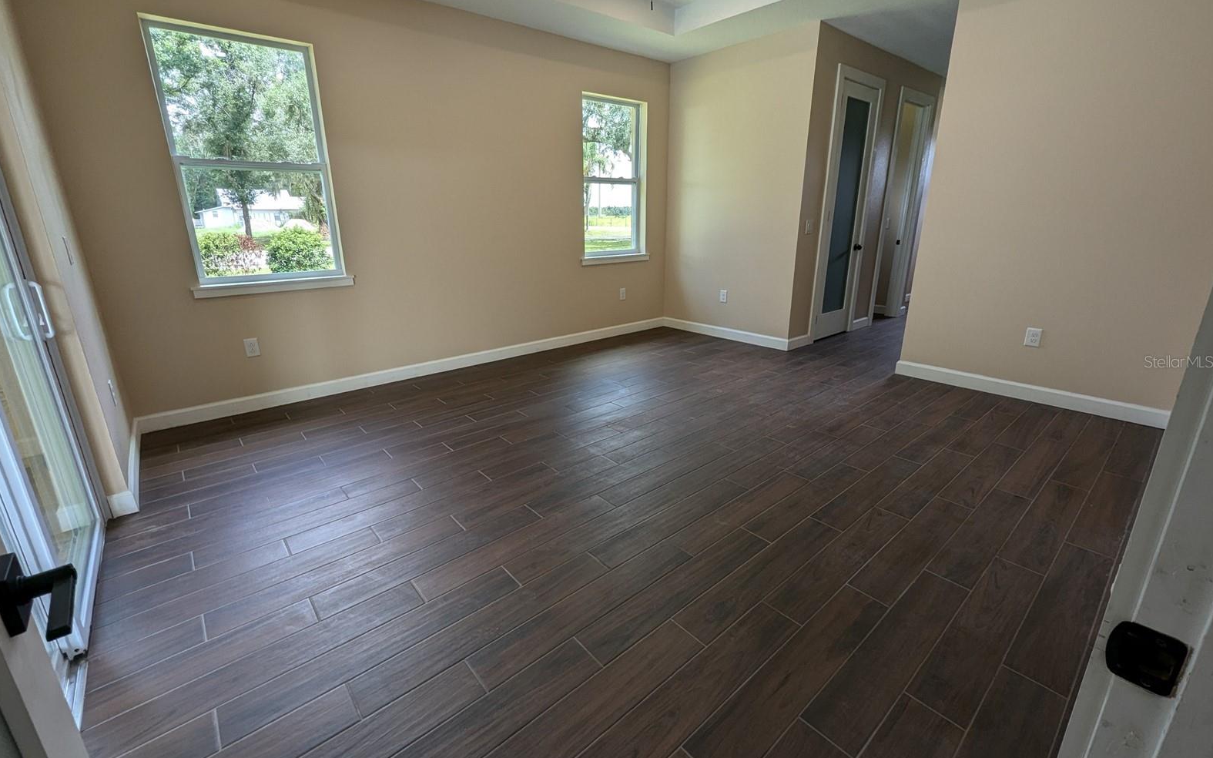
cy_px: 361
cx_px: 601
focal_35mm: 14
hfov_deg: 105.3
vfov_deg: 78.6
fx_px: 463
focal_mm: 1.95
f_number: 2.2
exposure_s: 1/117
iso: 48
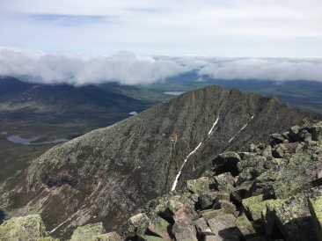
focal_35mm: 29
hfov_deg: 61.7
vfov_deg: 48.2
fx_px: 270
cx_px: 161
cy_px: 120
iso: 25
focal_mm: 4.15
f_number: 2.2
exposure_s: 1/2959
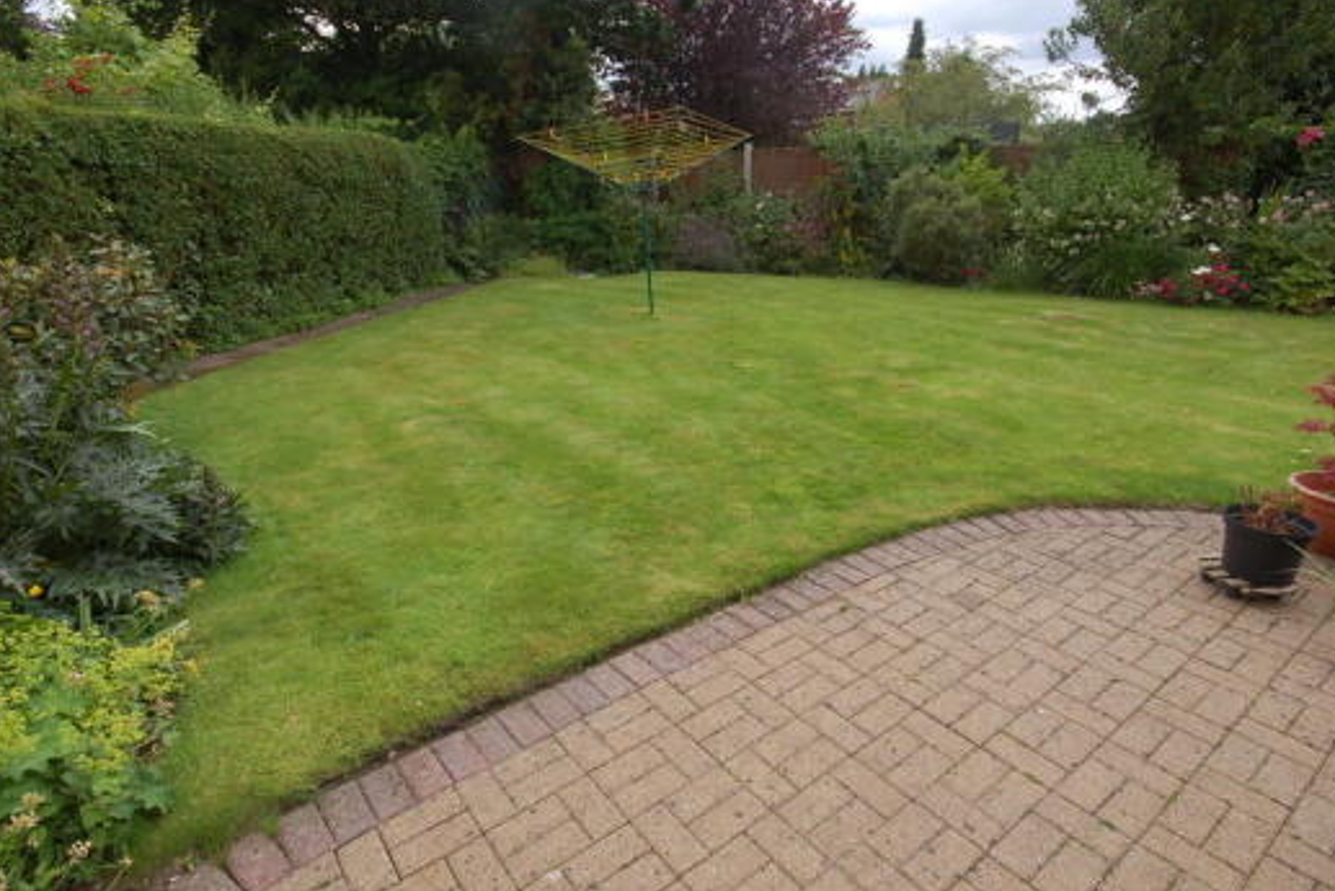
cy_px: 429
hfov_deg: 86.9
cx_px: 692
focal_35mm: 19
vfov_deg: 64.6
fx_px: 705
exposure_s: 1/250
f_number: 8
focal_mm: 10
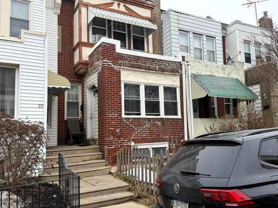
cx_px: 139
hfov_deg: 71.6
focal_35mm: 24
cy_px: 104
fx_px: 193
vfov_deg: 56.8
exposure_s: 1/1949
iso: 80
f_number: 1.78
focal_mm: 6.76
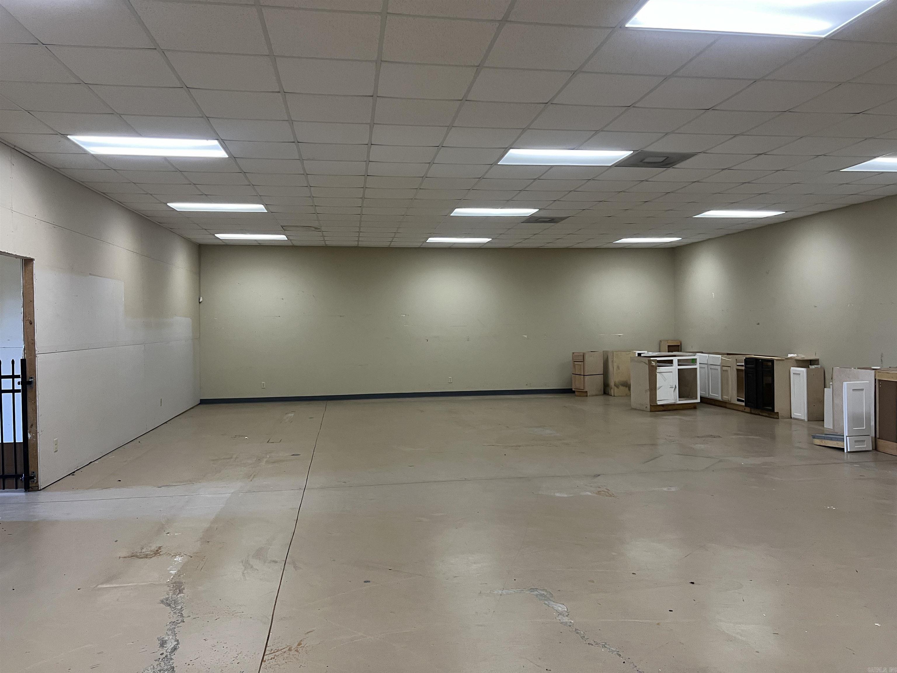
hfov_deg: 67.3
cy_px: 336
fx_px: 674
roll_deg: +0.4
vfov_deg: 53.1
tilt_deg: -1.2
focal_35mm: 26
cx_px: 448
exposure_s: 1/60
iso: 160
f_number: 1.5
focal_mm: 5.7
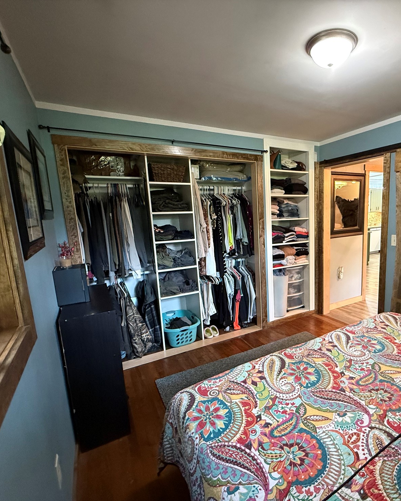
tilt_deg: -9.3
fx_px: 282
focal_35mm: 19
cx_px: 271
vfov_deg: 83.3
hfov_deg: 68.6
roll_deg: +1.7
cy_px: 260
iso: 1000
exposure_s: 1/60
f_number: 2.2
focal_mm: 2.22
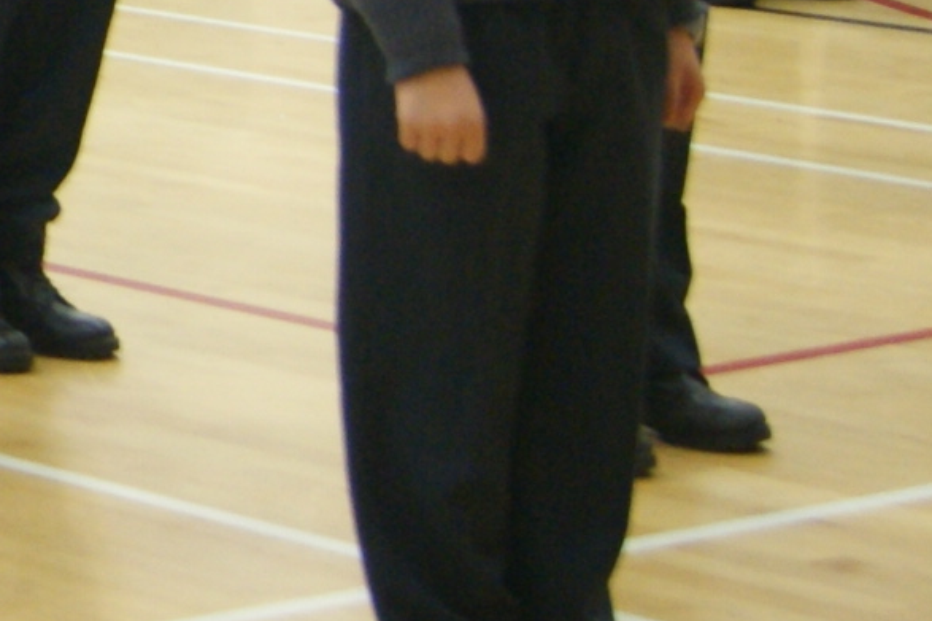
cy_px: -634
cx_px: -1461
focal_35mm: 209
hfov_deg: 8.8
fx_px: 5409
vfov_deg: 6.4
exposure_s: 1/40
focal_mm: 24
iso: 400
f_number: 4
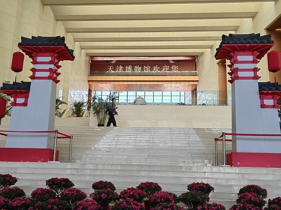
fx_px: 292
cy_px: 105
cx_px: 140
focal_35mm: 36
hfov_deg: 51.4
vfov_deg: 39.7
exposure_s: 1/423
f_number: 1.8
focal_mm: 5.54
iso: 50
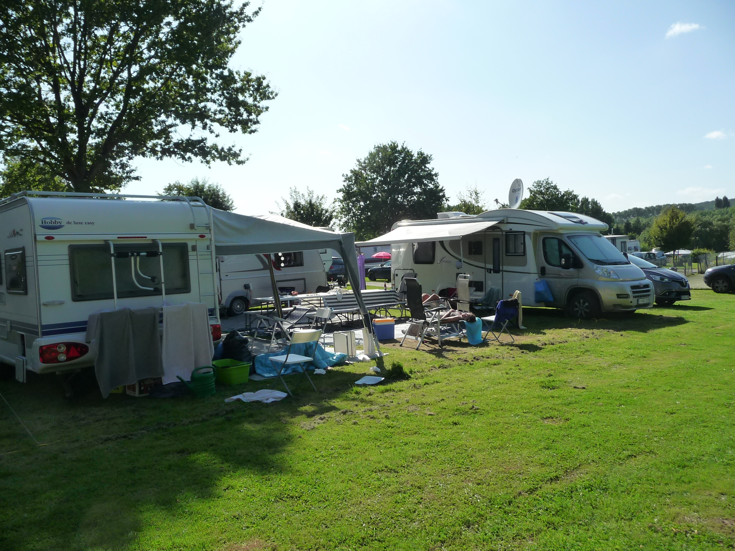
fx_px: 595
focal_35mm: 28
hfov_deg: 63.4
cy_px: 276
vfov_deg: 49.7
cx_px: 368
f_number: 8
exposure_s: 1/250
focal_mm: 4.7
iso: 160
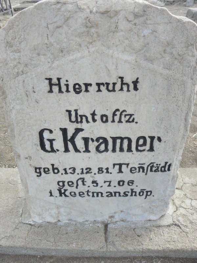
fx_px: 197
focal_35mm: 26
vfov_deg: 67.3
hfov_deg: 53.1
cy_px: 132
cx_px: 98
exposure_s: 1/200
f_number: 6.3
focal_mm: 4.6
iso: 200
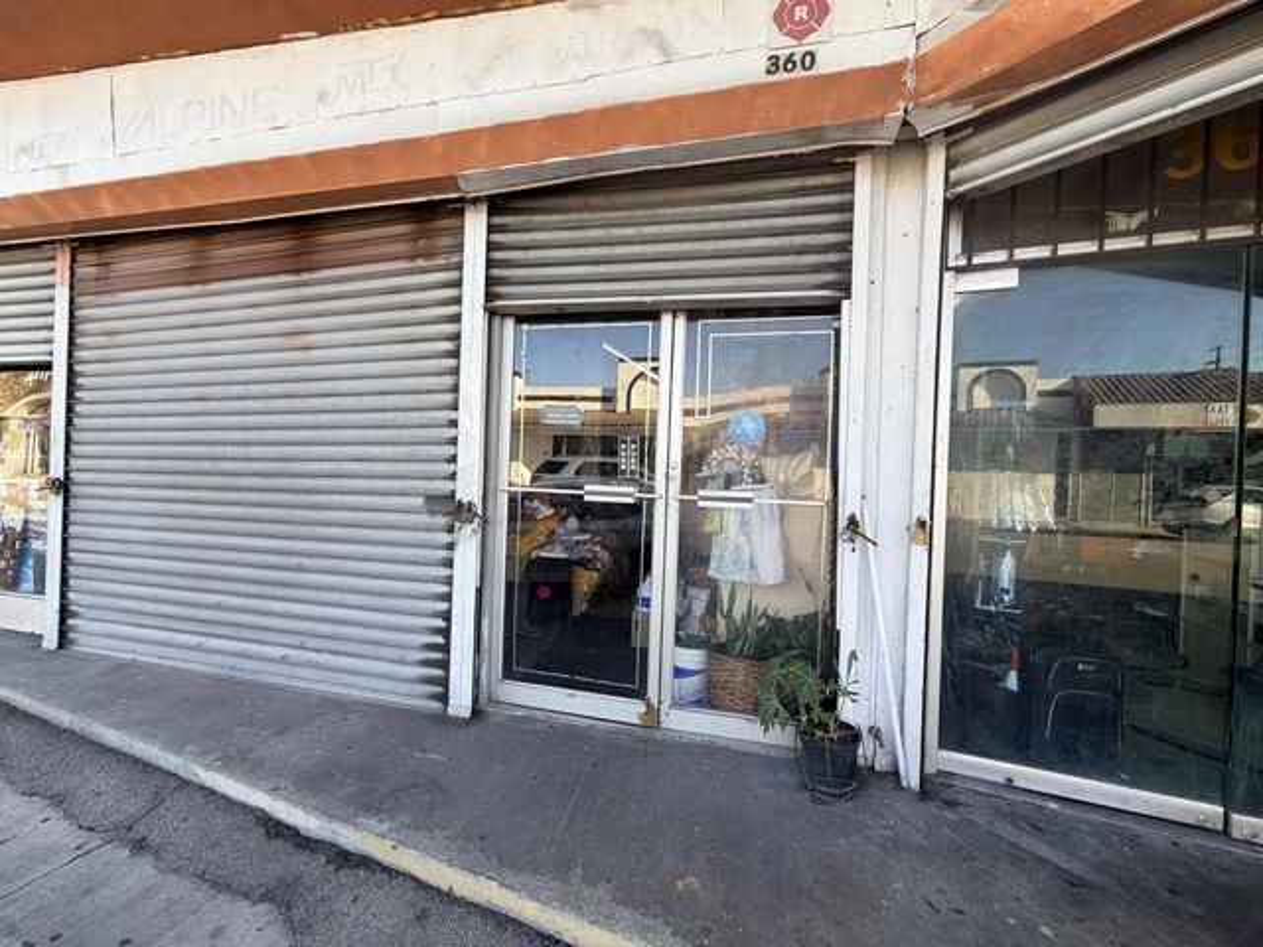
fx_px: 511
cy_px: 474
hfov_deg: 102.1
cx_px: 632
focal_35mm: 14
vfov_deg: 85.7
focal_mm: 2.22
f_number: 2.2
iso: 32
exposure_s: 1/120
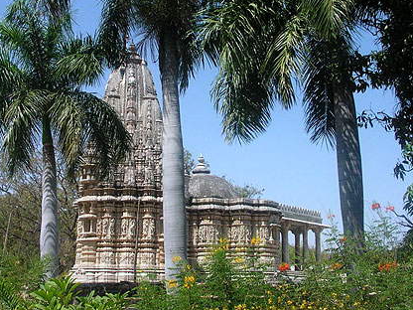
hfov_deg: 36.2
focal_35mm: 53
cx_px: 205
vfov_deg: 27.5
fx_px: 632
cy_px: 162
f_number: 5.2
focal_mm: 7.5
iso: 100
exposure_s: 1/315
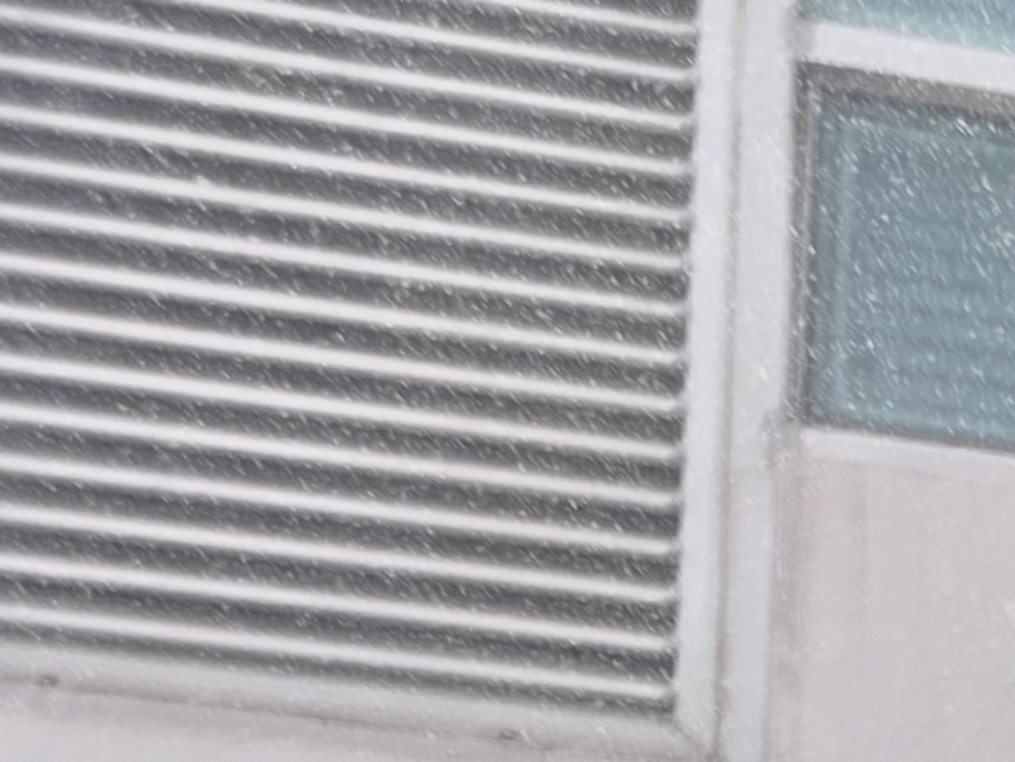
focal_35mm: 150
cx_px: 2921
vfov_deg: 8.3
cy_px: 2293
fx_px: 4399
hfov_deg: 10.2
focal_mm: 6.25
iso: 32
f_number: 1.7
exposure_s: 1/120
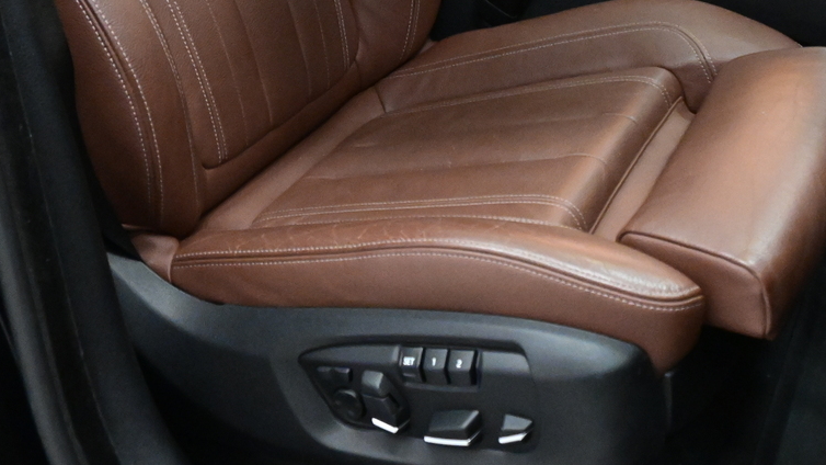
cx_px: 538
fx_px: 1183
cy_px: -54
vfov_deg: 21.1
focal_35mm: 54
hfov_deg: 38.1
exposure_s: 1/100
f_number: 5.6
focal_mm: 16
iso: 6400
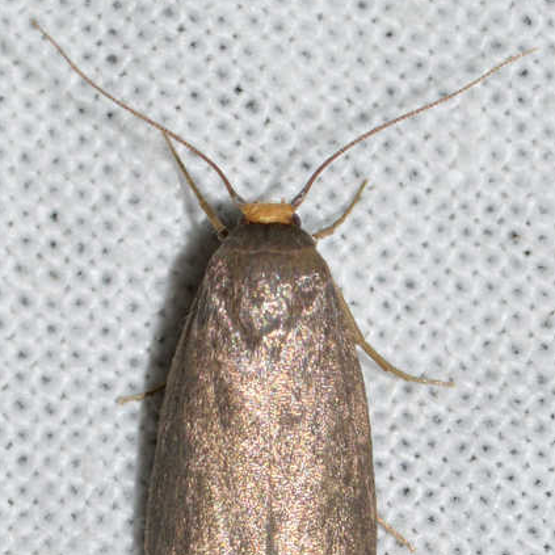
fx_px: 3501
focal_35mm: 193
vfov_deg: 9.1
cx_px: 277
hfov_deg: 9.1
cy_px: 361
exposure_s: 1/200
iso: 100
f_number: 20
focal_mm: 100
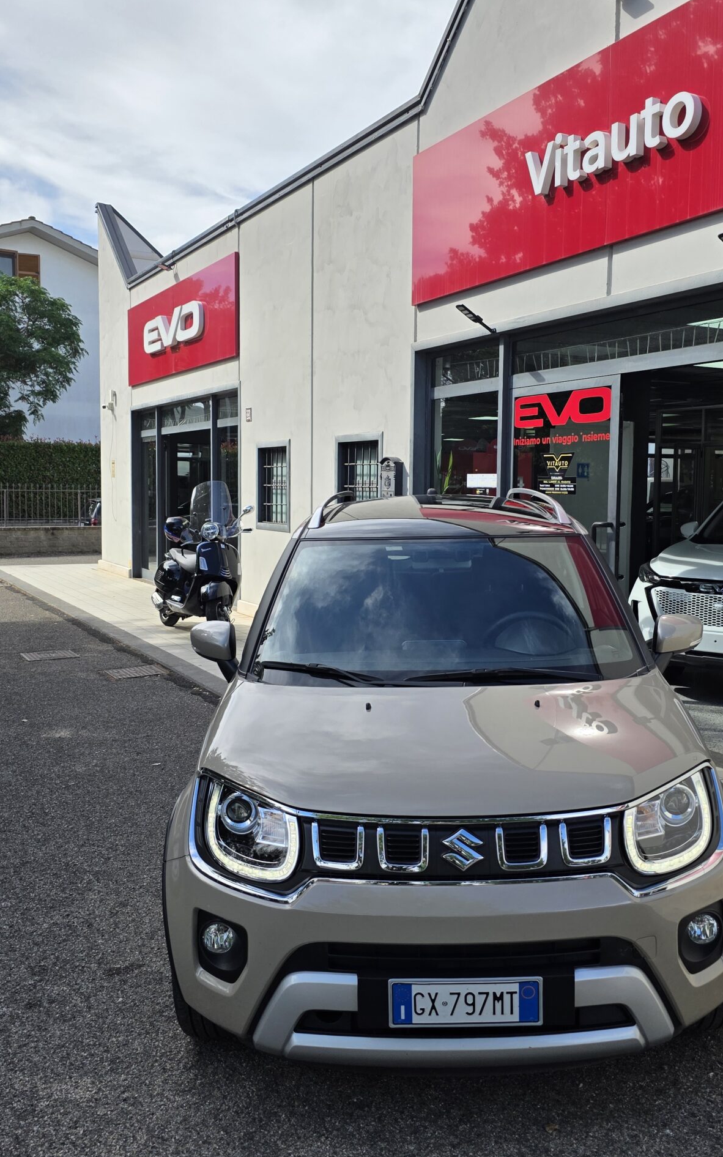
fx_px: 1040
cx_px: 420
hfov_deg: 38.2
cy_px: 575
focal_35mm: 33
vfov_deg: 58.1
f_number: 1.7
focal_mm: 6.3
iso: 80
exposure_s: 1/3891
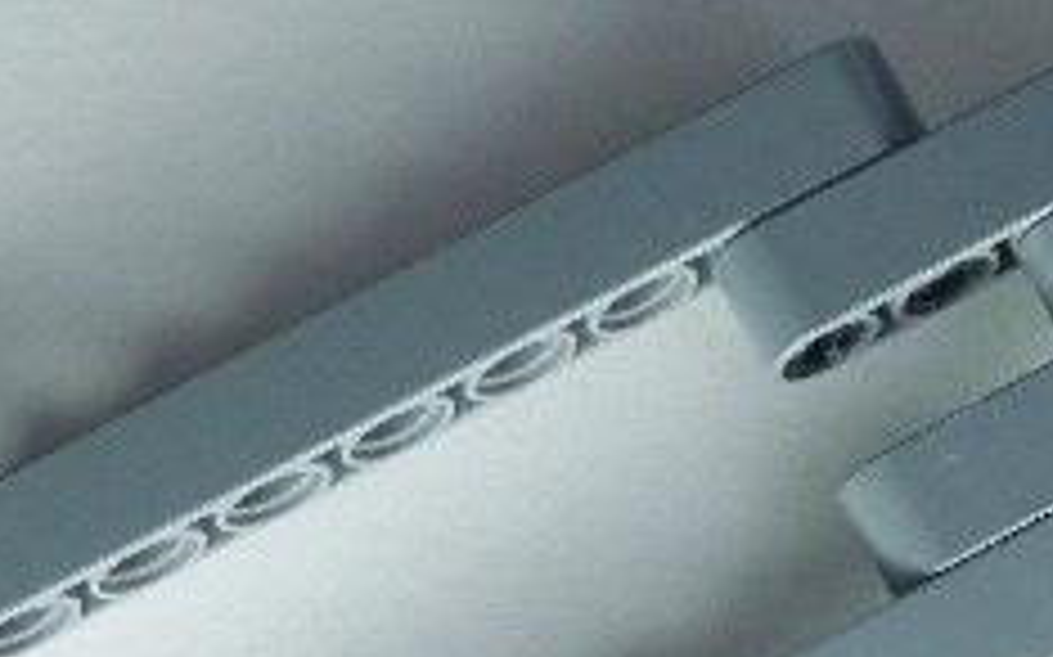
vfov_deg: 10.3
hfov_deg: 15.9
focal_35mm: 127
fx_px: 3643
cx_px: 1206
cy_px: 256
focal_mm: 6.2
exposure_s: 1/60
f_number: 3
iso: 100
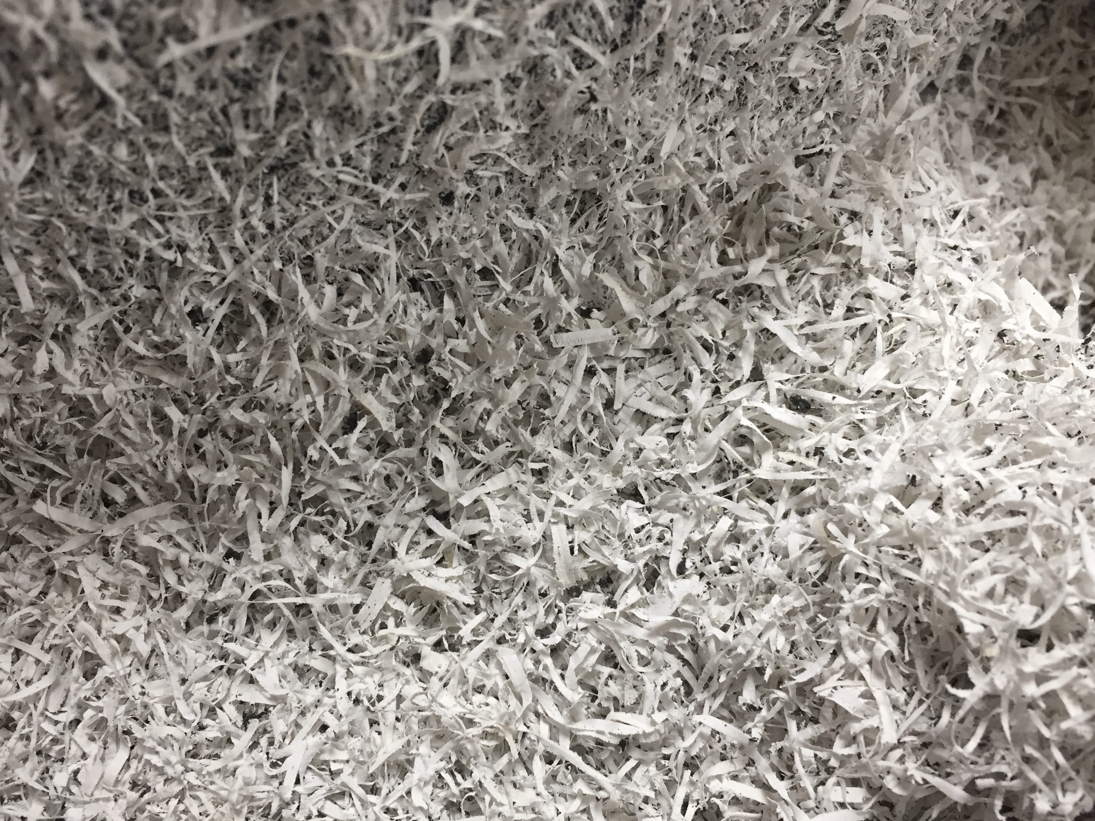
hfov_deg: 55.3
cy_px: 418
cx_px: 532
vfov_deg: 42.9
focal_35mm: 33
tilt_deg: -61.3
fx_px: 1044
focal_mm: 4.15
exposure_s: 1/30
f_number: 2.2
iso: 80
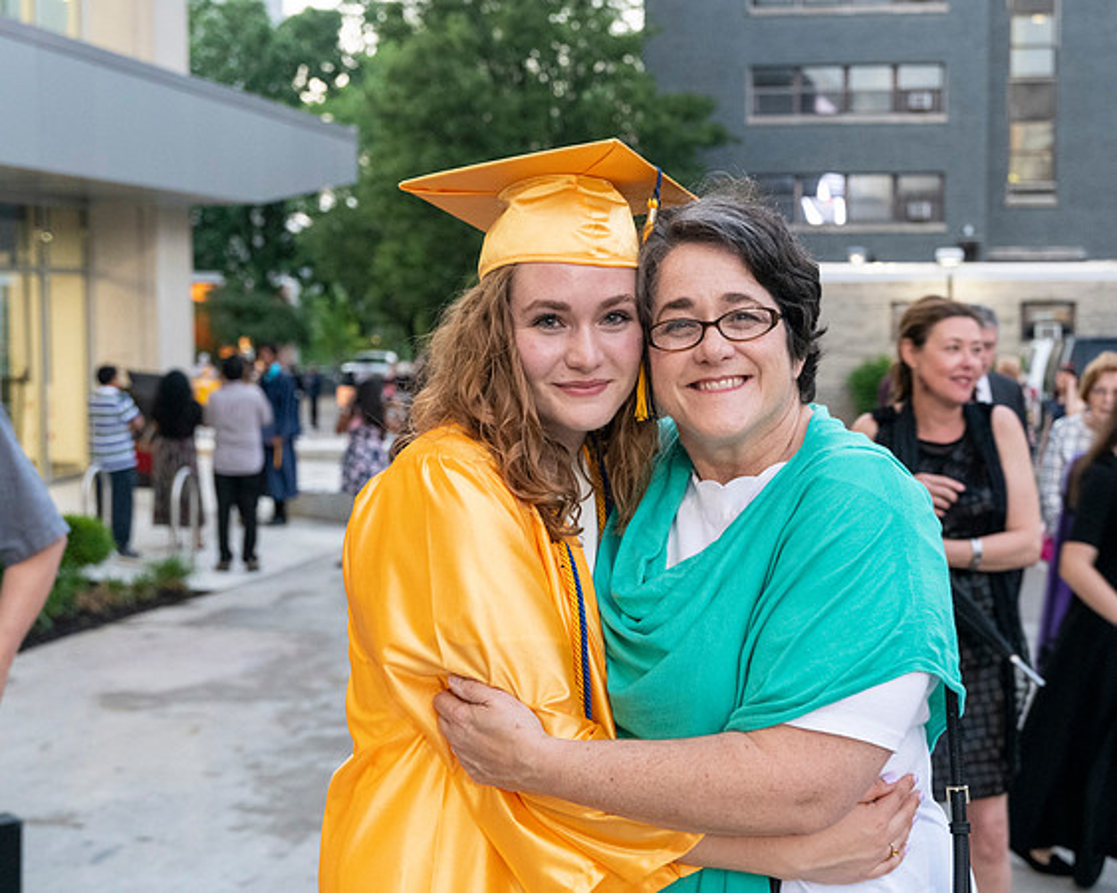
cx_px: 653
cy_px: 412
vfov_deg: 27.6
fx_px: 1819
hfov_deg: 34.1
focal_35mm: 55
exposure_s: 1/50
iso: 2500
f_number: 4
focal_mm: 45
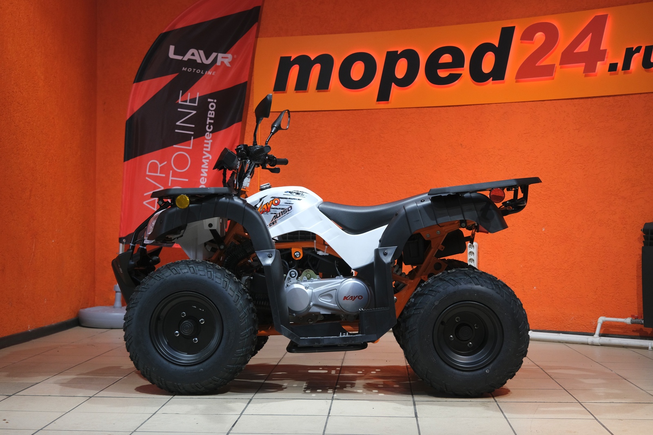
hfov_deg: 38.9
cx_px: 326
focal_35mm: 51
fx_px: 925
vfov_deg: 26.5
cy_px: 218
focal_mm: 34.2
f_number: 4
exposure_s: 1/100
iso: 1250
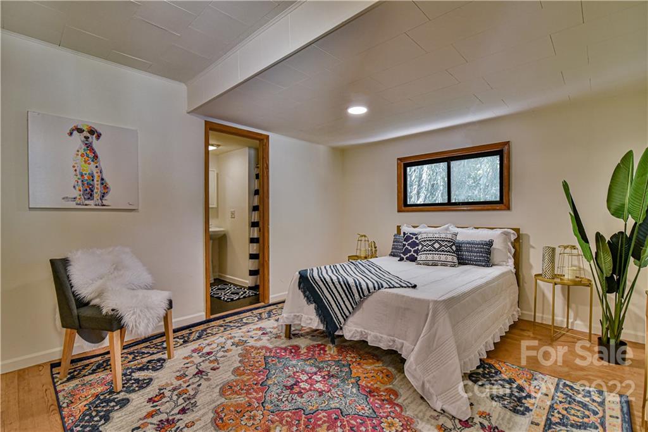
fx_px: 288
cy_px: 216
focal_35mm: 16
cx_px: 324
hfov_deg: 96.7
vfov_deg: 73.8
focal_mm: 16
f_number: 5
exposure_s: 1/100
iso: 1600
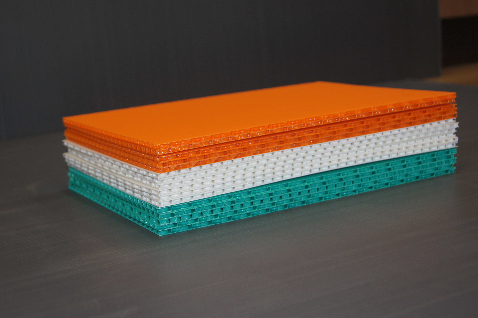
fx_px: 895
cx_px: 239
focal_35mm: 68
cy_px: 159
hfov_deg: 29.9
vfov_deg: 20.1
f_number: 5.6
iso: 500
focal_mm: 45
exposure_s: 1/80
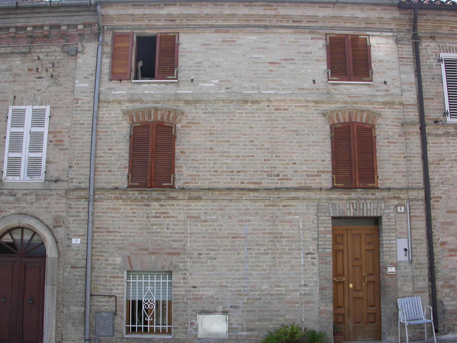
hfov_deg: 49.0
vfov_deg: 37.7
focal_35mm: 38
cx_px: 228
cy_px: 172
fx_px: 502
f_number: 6
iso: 100
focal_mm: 7.85
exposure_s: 1/205
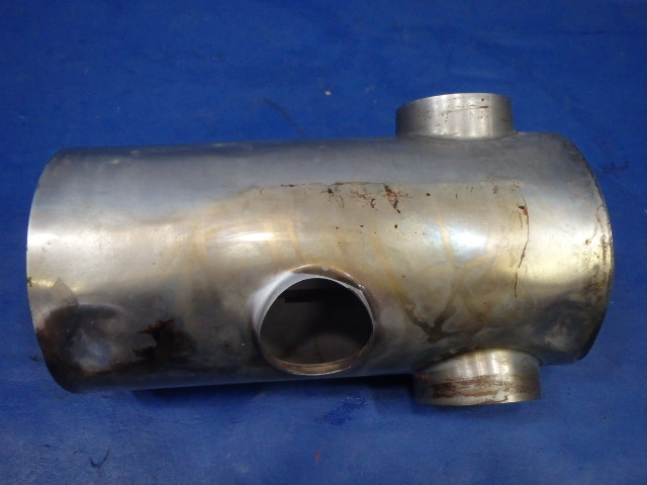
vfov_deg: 49.7
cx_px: 324
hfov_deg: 63.4
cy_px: 242
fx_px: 523
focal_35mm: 28
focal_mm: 5
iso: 800
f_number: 3.9
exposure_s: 1/60
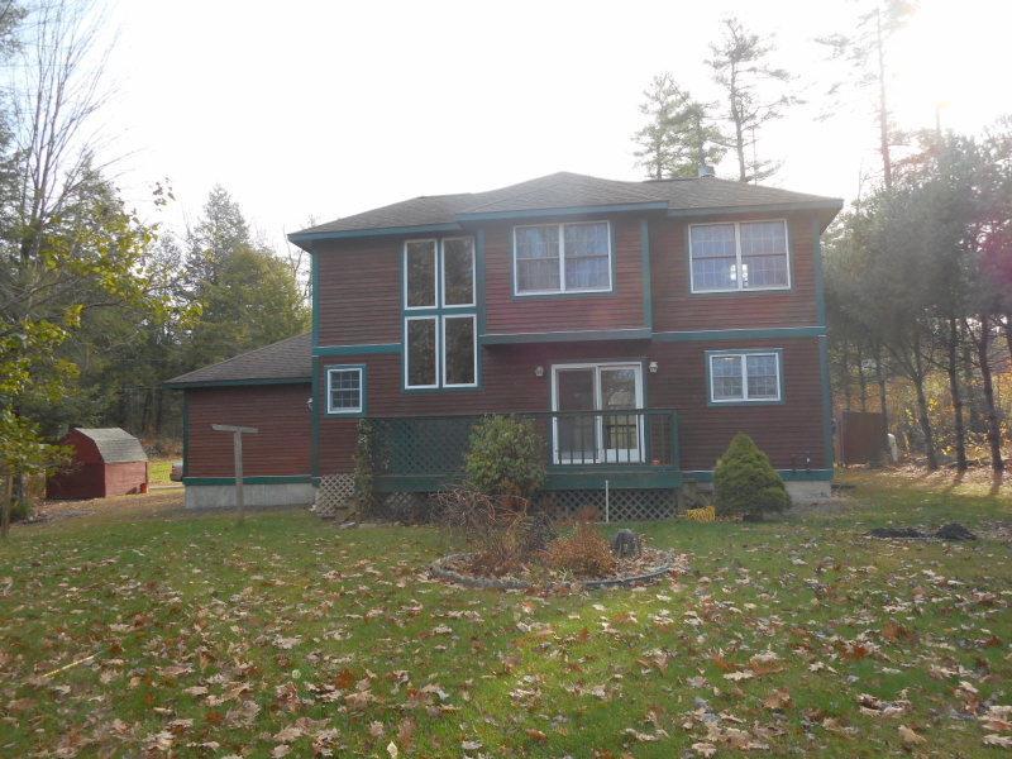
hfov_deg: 61.7
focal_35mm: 29
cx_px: 506
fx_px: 848
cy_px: 380
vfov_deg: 48.2
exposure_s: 1/160
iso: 80
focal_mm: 5.2
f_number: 4
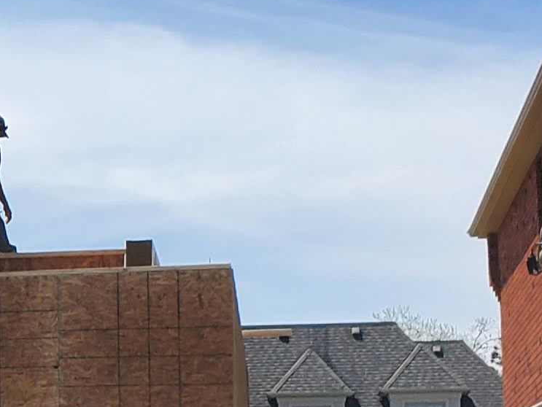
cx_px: -538
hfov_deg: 12.4
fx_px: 2209
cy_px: 334
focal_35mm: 141
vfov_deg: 10.5
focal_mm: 4.3
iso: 50
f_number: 2.4
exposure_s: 1/2054
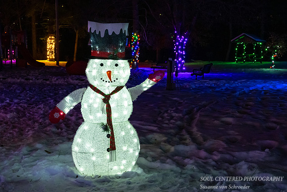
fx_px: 392
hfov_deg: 40.0
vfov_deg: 27.4
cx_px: 116
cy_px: 81
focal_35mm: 49
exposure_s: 1/20
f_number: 6.3
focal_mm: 38
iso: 6400
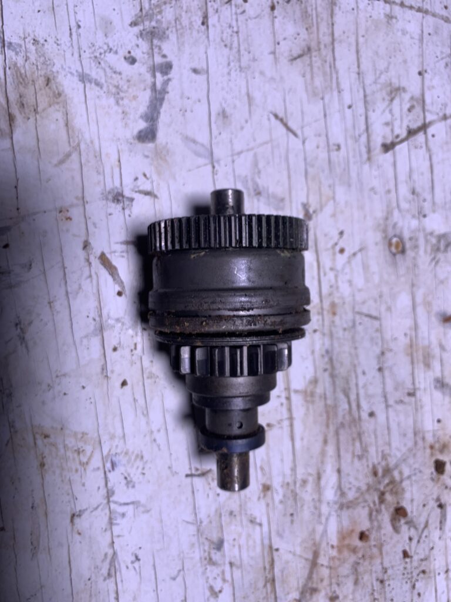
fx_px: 452
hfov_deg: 53.1
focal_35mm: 26
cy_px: 301
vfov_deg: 67.3
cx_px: 226
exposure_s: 1/120
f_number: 1.8
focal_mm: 4.25
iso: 40
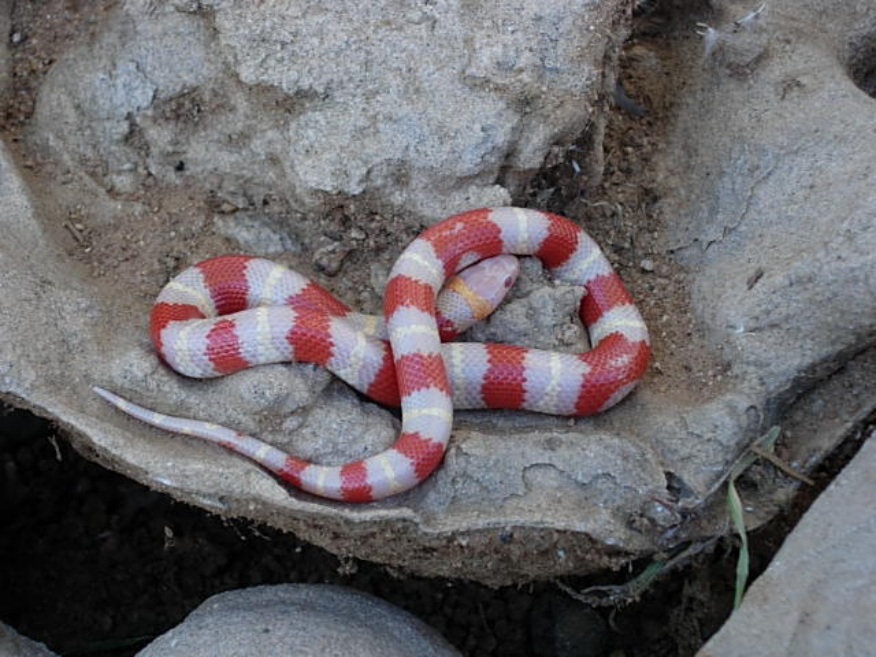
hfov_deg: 17.4
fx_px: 2860
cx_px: 438
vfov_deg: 13.1
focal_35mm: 113
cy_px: 328
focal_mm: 23.4
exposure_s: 1/65.8
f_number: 4.9
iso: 64
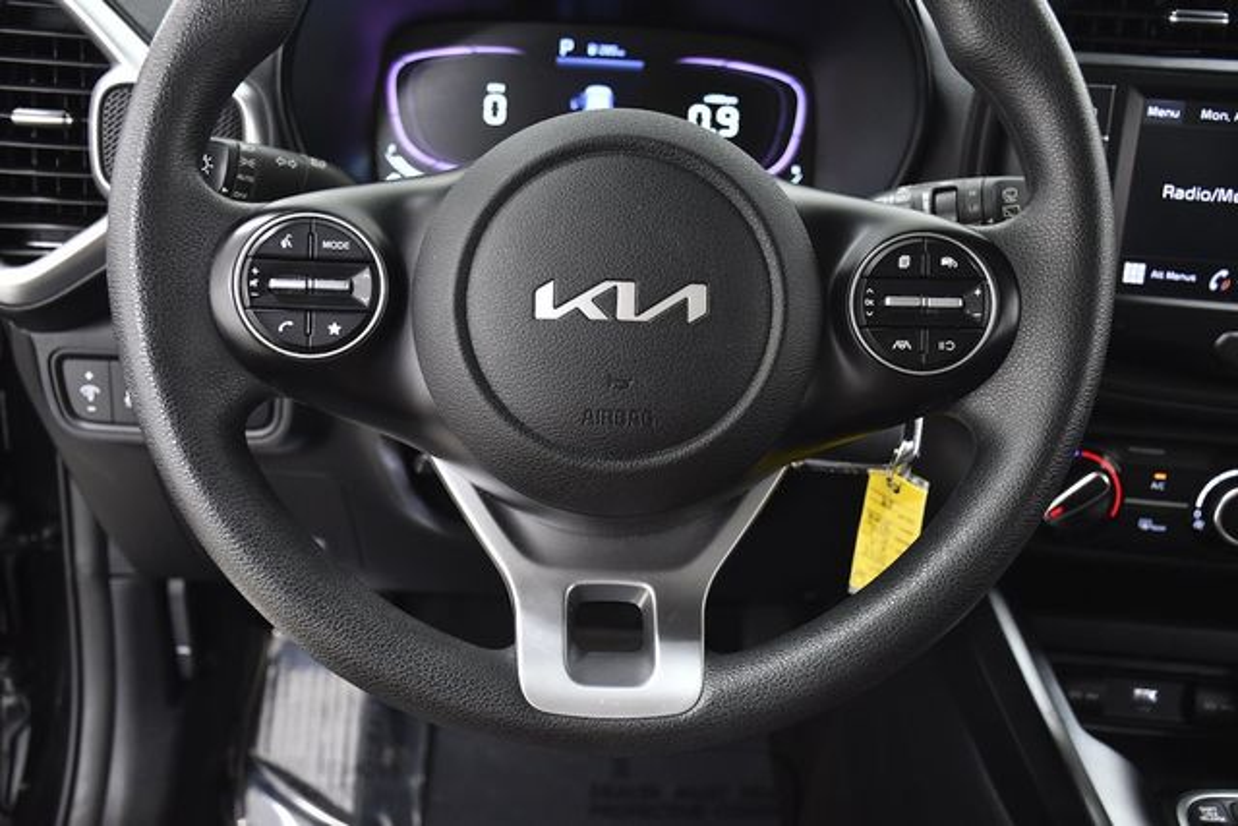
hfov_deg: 49.5
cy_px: 413
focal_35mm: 39
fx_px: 1341
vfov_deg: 34.2
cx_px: 619
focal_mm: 26
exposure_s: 1/80
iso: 1250
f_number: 4
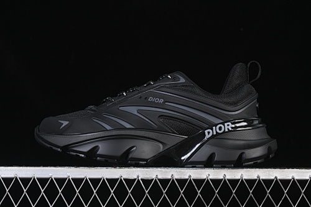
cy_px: 104
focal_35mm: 75
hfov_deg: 27.0
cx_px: 156
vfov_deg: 18.2
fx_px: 648
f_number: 6.3
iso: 160
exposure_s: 1/50
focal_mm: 50
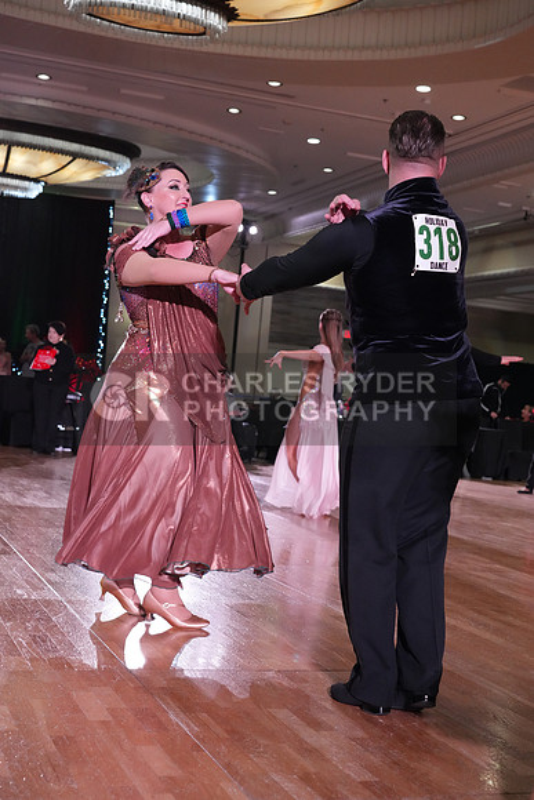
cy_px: 400
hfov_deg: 27.5
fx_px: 1090
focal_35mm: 49
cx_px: 267
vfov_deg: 40.3
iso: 5000
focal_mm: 49
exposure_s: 1/320
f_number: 5.6
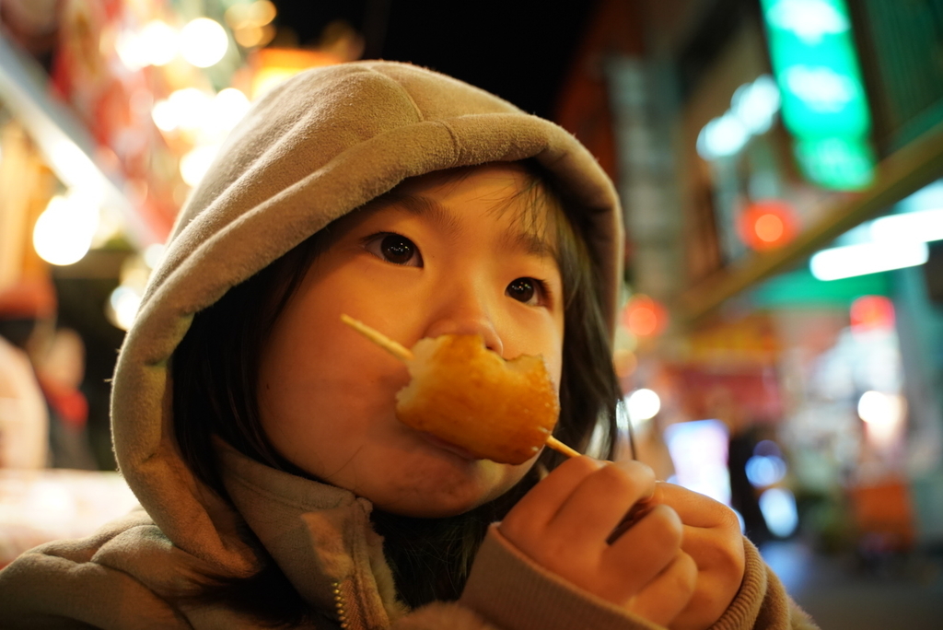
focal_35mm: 28
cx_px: 472
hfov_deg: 65.4
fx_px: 734
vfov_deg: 46.5
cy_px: 315
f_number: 2.8
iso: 2500
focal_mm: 28
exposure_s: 1/125
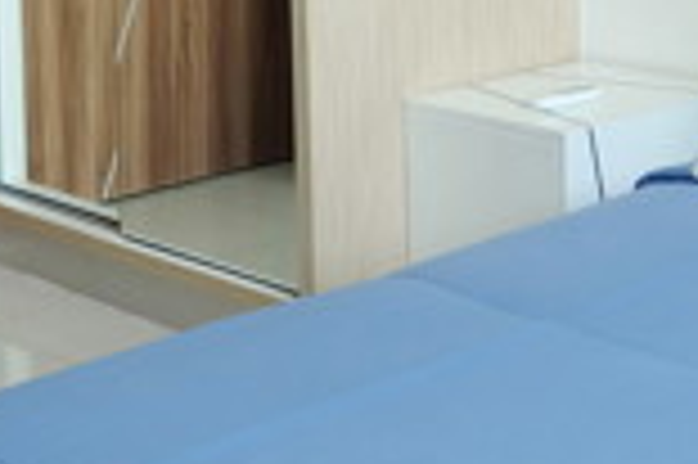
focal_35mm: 93
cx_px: 815
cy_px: -261
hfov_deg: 20.6
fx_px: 1801
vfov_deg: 13.7
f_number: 3.5
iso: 200
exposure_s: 1/140
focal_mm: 16
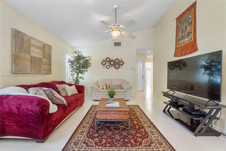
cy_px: 76
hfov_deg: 100.4
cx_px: 113
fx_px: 94
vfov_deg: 77.3
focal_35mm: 15
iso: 250
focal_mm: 10
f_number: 9
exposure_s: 1/2.5
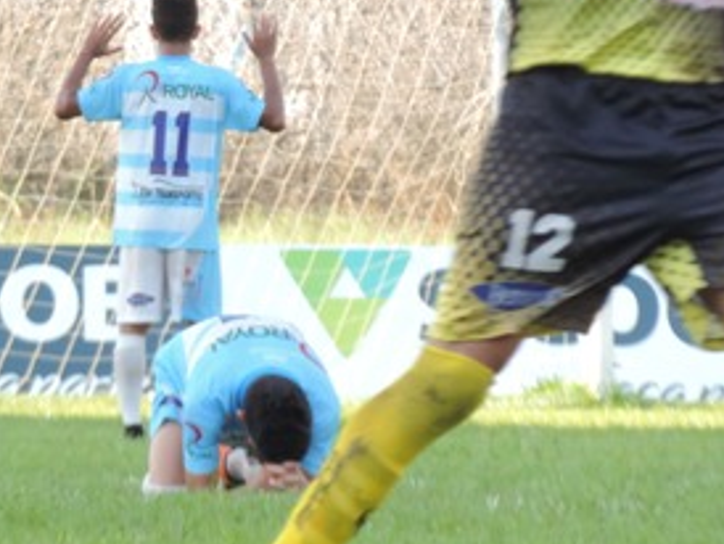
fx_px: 22943
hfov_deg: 1.8
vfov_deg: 1.4
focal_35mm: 1096
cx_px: -71
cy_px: 172
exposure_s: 1/200
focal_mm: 83.8
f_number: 4.9
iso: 400
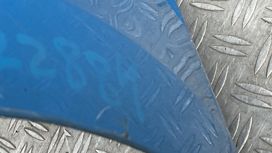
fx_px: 548
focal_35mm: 76
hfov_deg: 26.0
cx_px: -16
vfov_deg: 15.8
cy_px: 33
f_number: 1.8
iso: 16
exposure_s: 1/120
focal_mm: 3
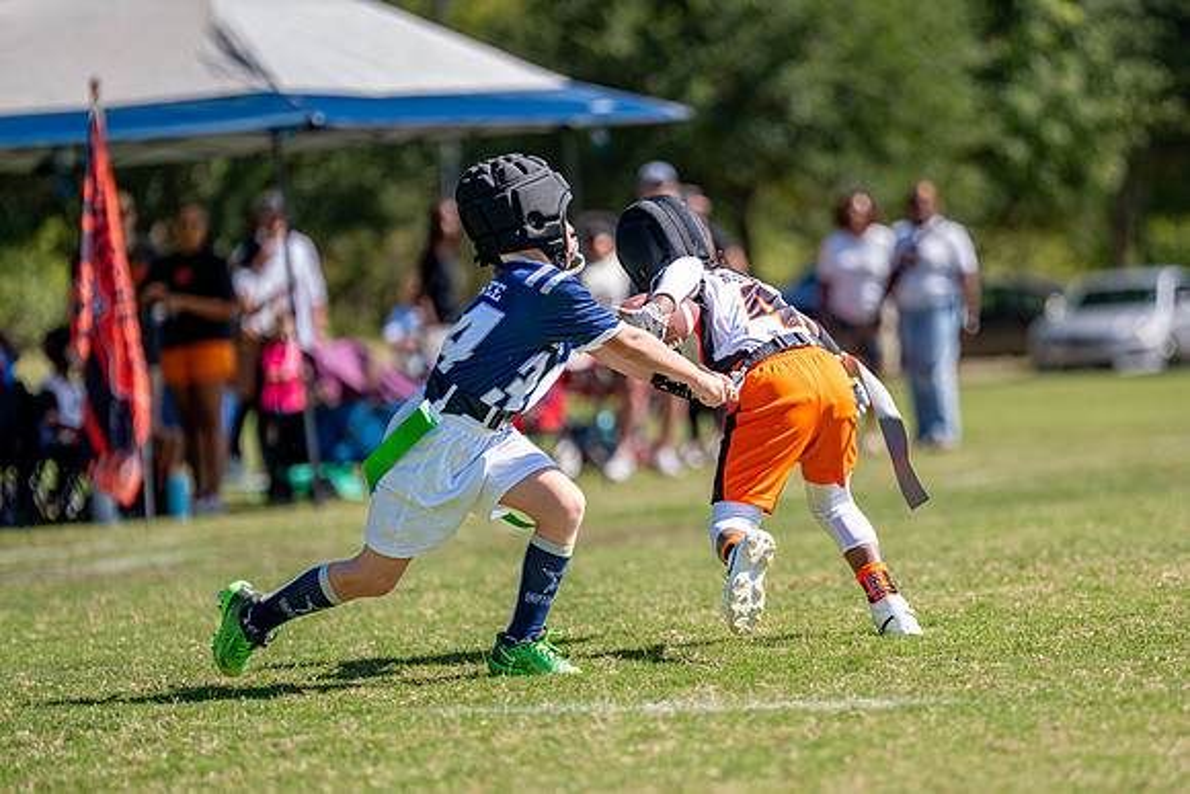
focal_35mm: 198
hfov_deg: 10.4
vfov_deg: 6.9
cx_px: 691
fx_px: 6558
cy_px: 423
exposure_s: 1/2000
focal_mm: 170
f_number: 2.8
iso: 160
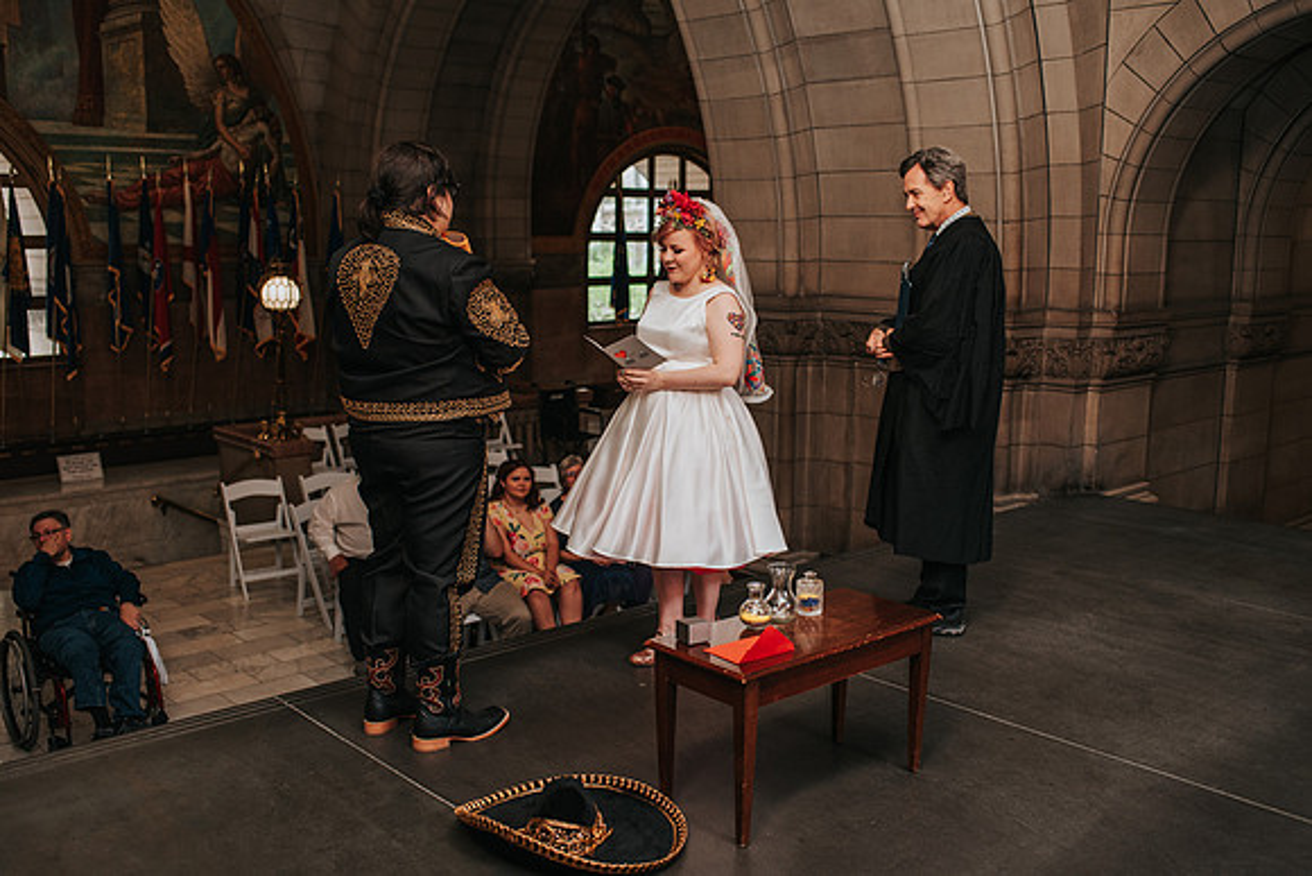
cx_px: 656
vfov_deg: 37.4
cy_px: 438
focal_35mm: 35
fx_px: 1291
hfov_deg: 53.9
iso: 1000
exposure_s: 1/200
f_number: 3.2
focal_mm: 35
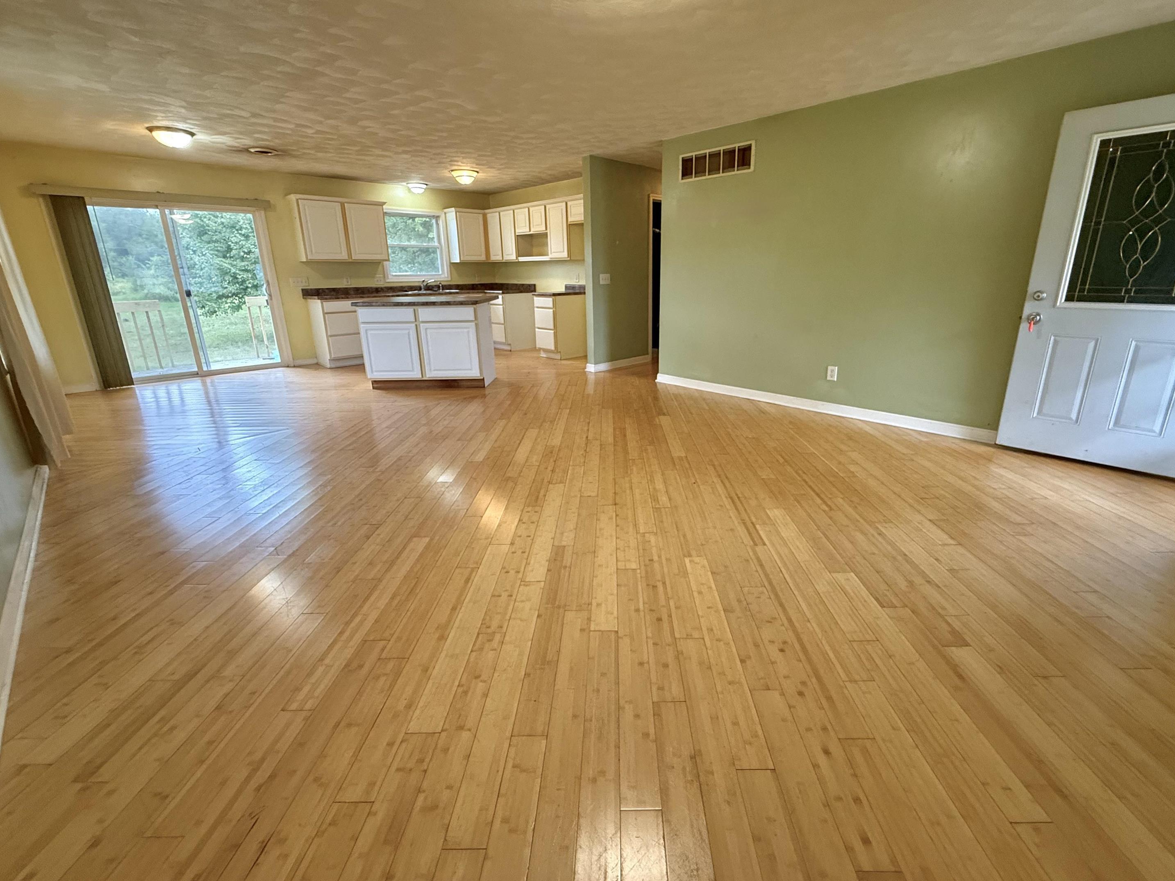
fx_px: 509
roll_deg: -0.2
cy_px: 412
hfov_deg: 98.1
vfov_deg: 81.6
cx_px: 616
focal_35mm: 15
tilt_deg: -15.5
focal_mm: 2.22
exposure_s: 1/120
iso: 400
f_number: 2.2
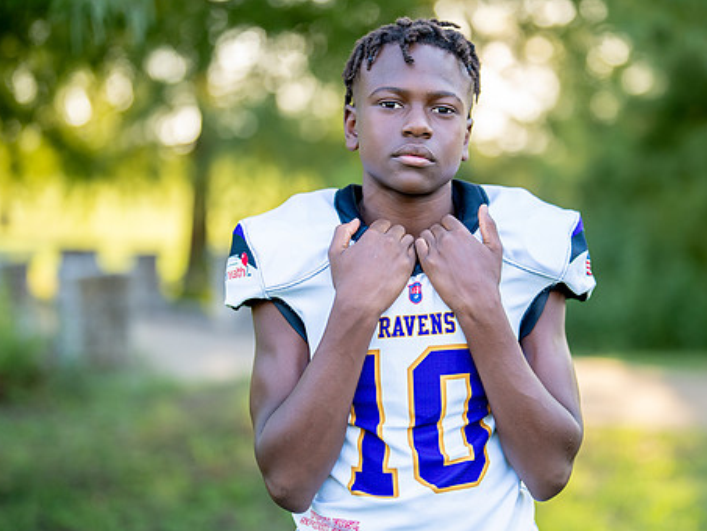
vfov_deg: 18.4
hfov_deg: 24.3
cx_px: 460
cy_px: 268
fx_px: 1634
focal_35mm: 80
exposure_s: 1/1000
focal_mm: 50
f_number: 1.2
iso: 160
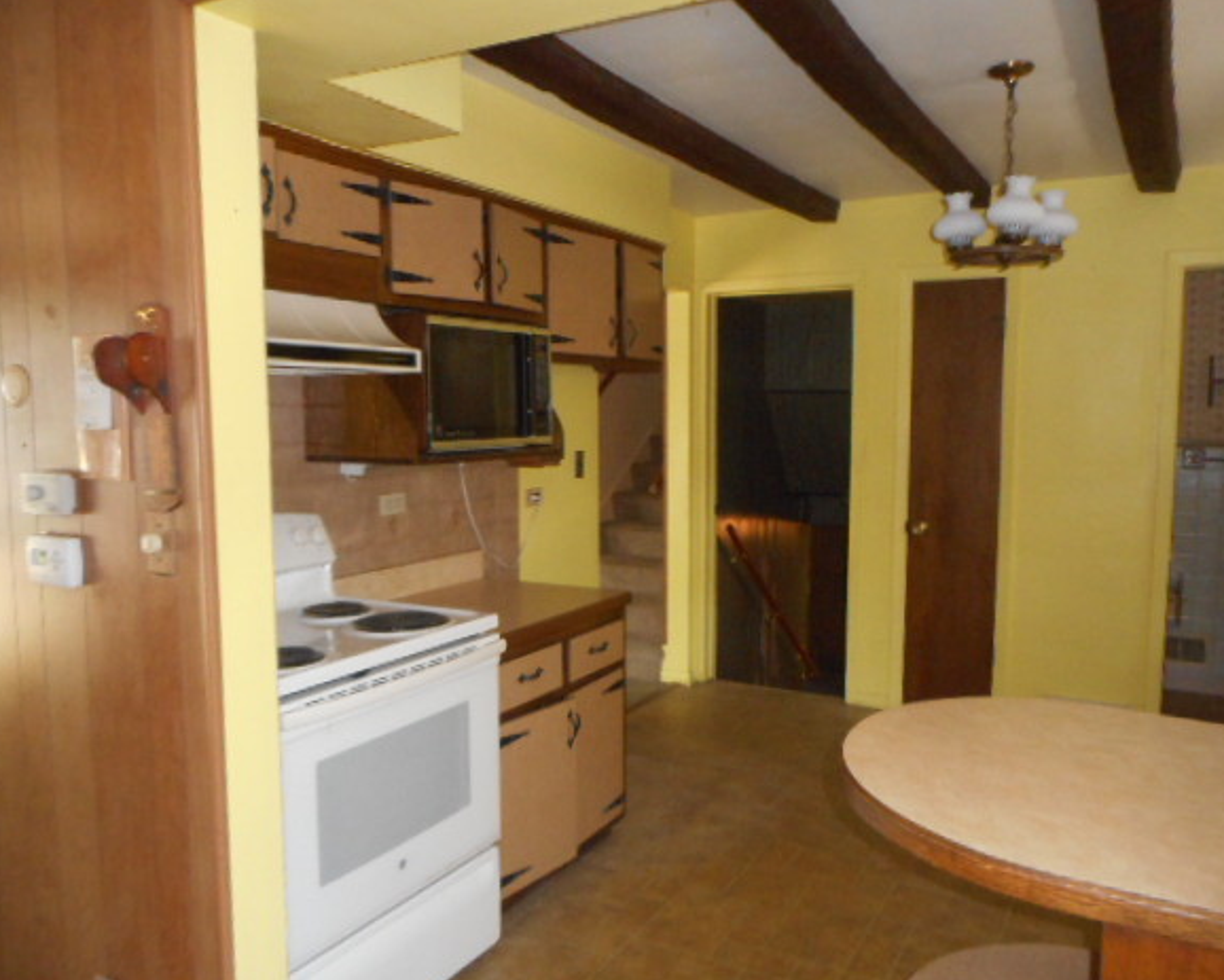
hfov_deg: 64.0
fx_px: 979
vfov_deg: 53.2
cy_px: 497
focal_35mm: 27
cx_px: 629
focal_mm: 4.5
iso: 500
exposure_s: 1/25
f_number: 3.7
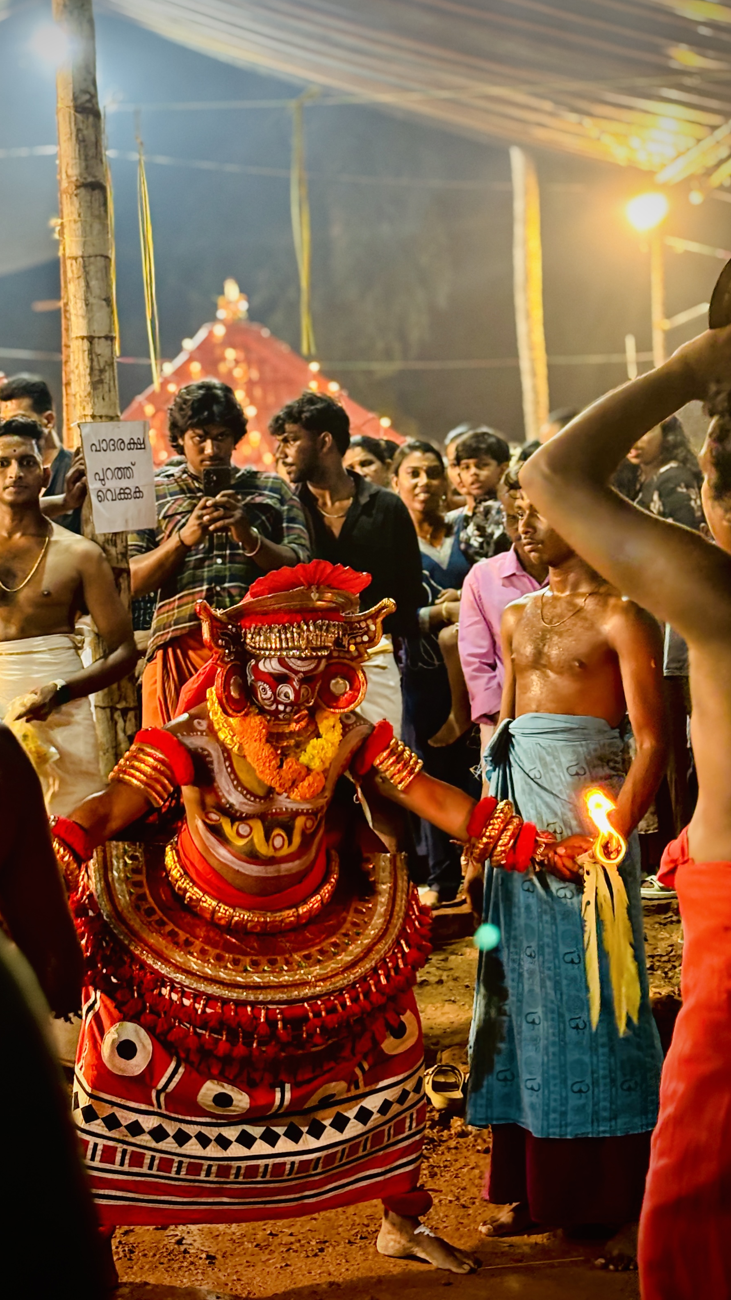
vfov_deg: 36.6
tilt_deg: +1.9
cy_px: 648
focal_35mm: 57
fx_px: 1964
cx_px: 298
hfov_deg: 21.1
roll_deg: +2.2
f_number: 1.6
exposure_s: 1/26
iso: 320
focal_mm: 5.96
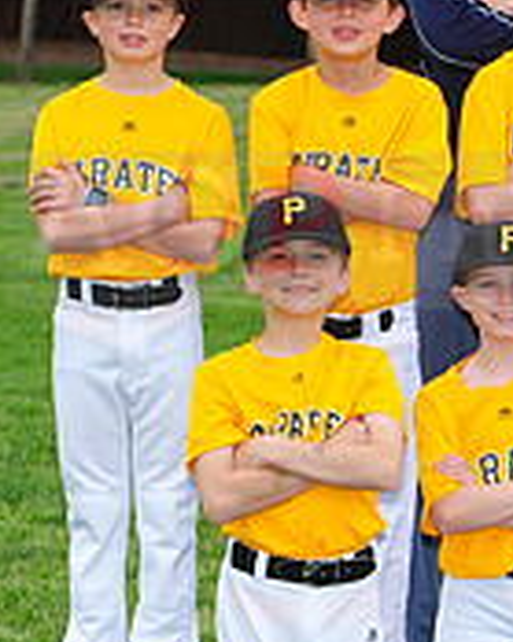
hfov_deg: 5.3
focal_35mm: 288
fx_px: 5471
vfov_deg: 6.7
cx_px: 624
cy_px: 199
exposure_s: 1/250
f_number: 8
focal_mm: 92
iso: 400
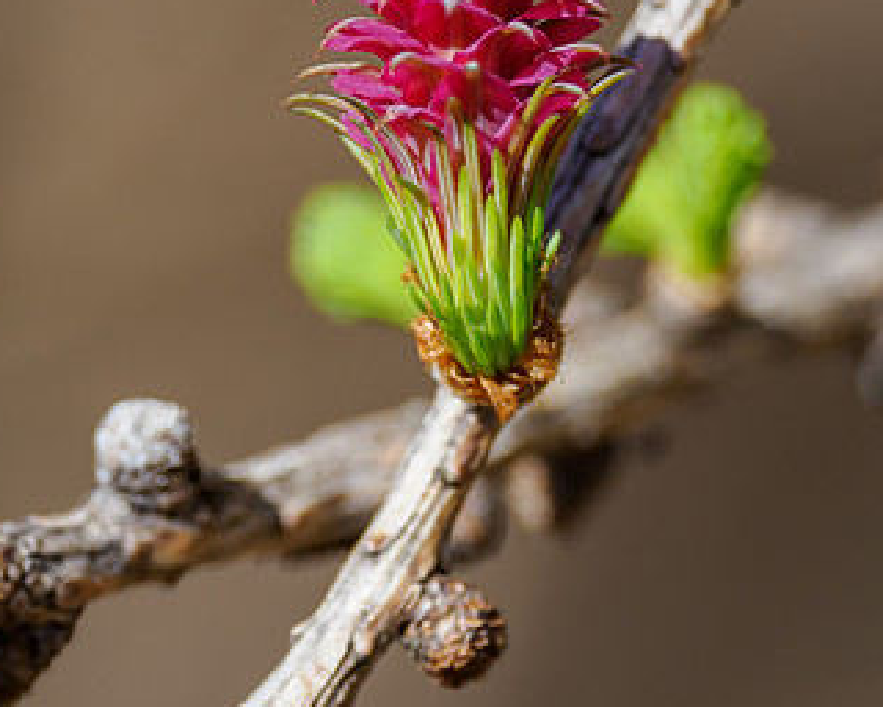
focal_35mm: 1537
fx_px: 40167
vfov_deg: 1.0
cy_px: 122
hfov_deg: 1.3
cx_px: 398
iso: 200
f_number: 5.6
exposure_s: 1/400
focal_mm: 420
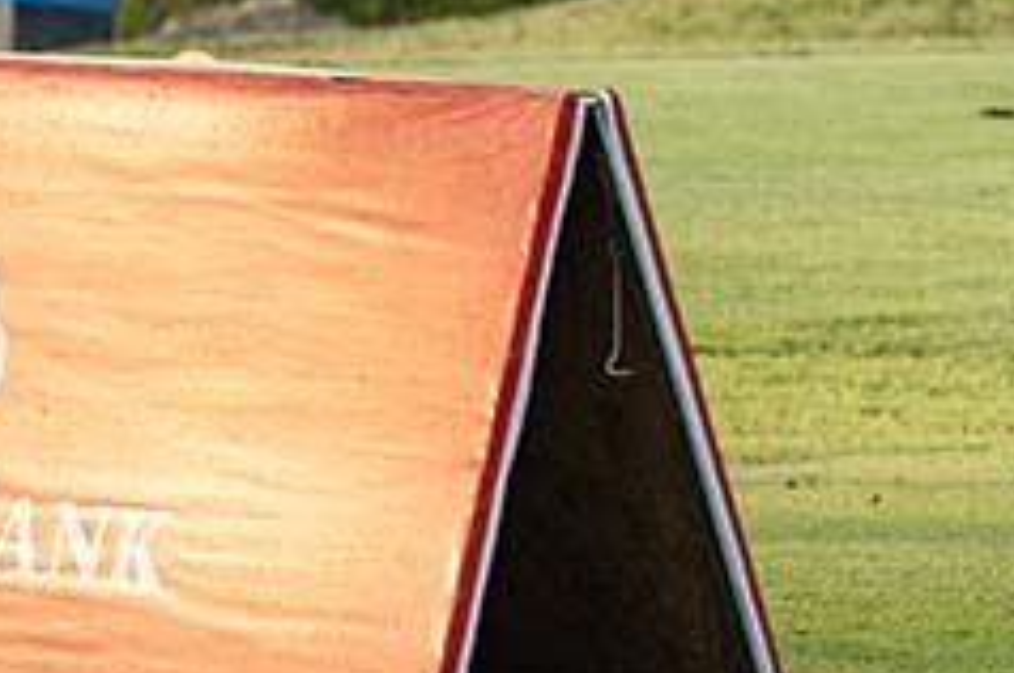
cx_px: 929
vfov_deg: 2.3
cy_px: -187
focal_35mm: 586
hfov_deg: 3.5
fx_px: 16483
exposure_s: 1/2500
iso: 2500
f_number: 5.6
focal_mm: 145
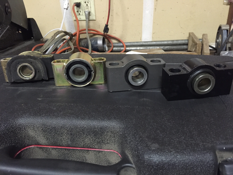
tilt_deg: -26.3
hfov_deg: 61.7
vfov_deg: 48.2
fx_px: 195
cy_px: 88
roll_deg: +2.6
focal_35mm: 29
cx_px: 116
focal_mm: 4.15
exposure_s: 1/15
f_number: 2.2
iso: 250
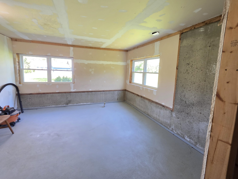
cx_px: 115
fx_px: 96
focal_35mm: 14
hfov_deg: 102.0
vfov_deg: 85.5
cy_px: 84
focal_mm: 2.2
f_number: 1.9
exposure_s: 1/60
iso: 250
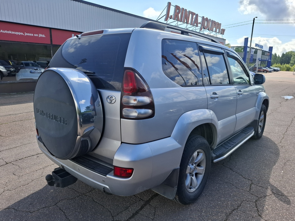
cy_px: 110
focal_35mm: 23
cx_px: 148
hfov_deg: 73.9
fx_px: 196
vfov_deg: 58.9
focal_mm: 5.54
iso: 50
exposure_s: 1/1449
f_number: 1.8
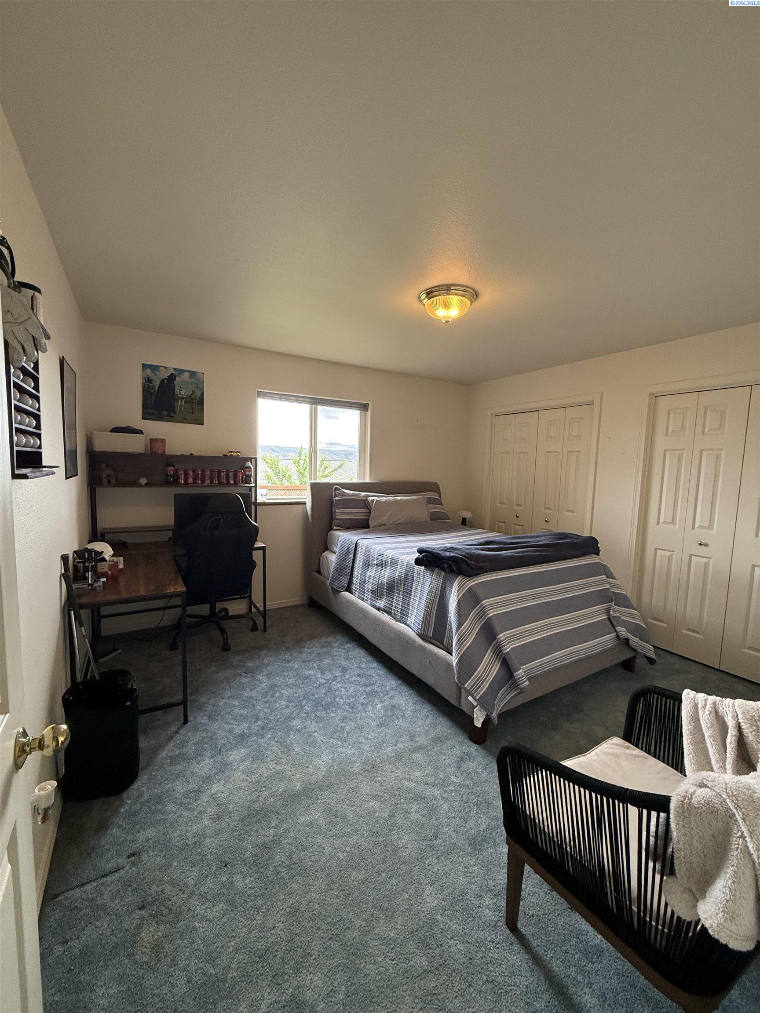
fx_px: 410
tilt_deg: -5.7
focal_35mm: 14
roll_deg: -1.6
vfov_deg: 102.1
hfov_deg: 85.7
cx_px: 380
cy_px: 506
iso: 250
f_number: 2.2
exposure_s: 1/120
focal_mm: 2.22
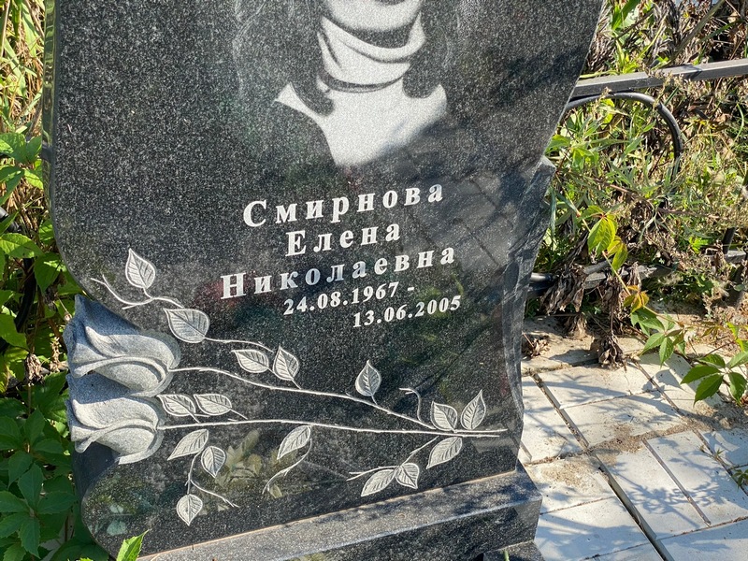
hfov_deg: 36.8
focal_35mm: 52
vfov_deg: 28.0
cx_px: 374
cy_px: 280
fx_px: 1124
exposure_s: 1/440
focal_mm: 6
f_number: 2
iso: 20
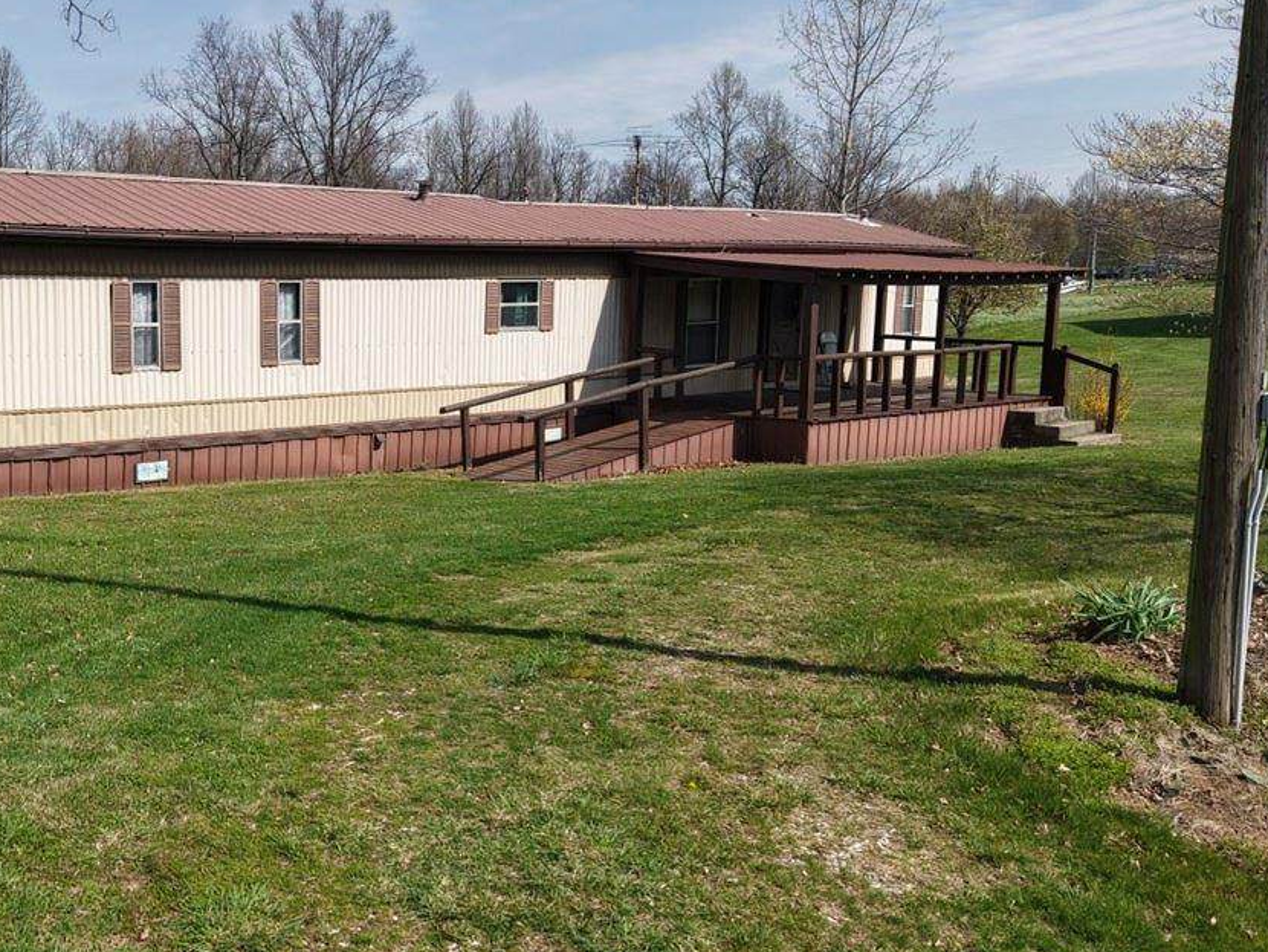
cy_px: 452
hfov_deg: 48.1
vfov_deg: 38.7
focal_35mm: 37
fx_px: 1356
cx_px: 310
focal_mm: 8.67
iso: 110
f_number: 1.8
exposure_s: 1/3200
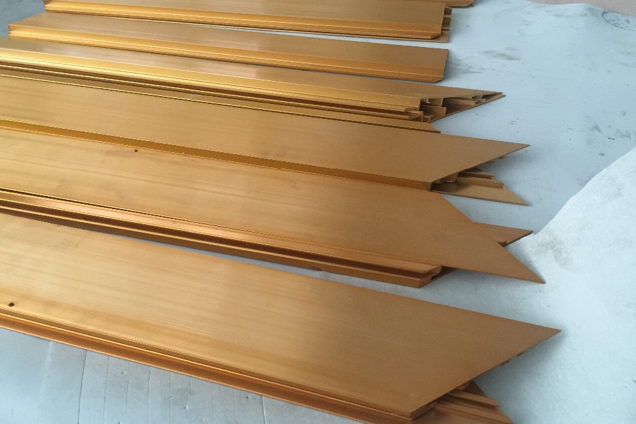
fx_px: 548
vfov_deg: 42.3
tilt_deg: -39.4
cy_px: 209
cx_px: 311
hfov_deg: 60.3
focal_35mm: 31
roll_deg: +1.3
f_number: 2.2
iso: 125
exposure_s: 1/8
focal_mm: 4.15
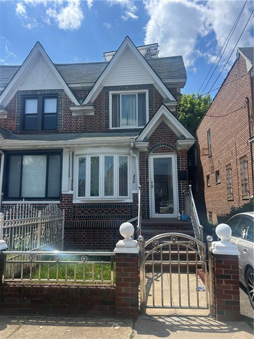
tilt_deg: +6.1
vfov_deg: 67.3
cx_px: 127
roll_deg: -1.0
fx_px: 254
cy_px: 170
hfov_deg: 53.1
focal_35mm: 26
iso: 50
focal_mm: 5.7
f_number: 1.5
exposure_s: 1/4274
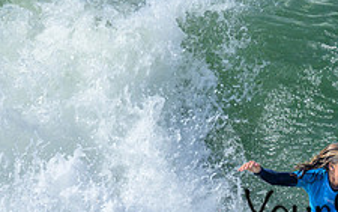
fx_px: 26623
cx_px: 436
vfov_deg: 0.5
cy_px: 185
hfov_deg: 0.7
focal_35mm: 2888
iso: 320
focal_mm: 800
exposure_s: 1/2000
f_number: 6.3
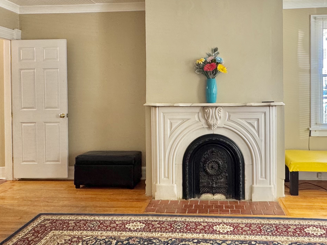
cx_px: 196
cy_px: 87
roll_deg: +0.5
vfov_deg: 46.2
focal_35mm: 30
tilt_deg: +0.0
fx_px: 283
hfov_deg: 59.5
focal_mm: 2.22
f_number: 2.2
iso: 200
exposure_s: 1/60
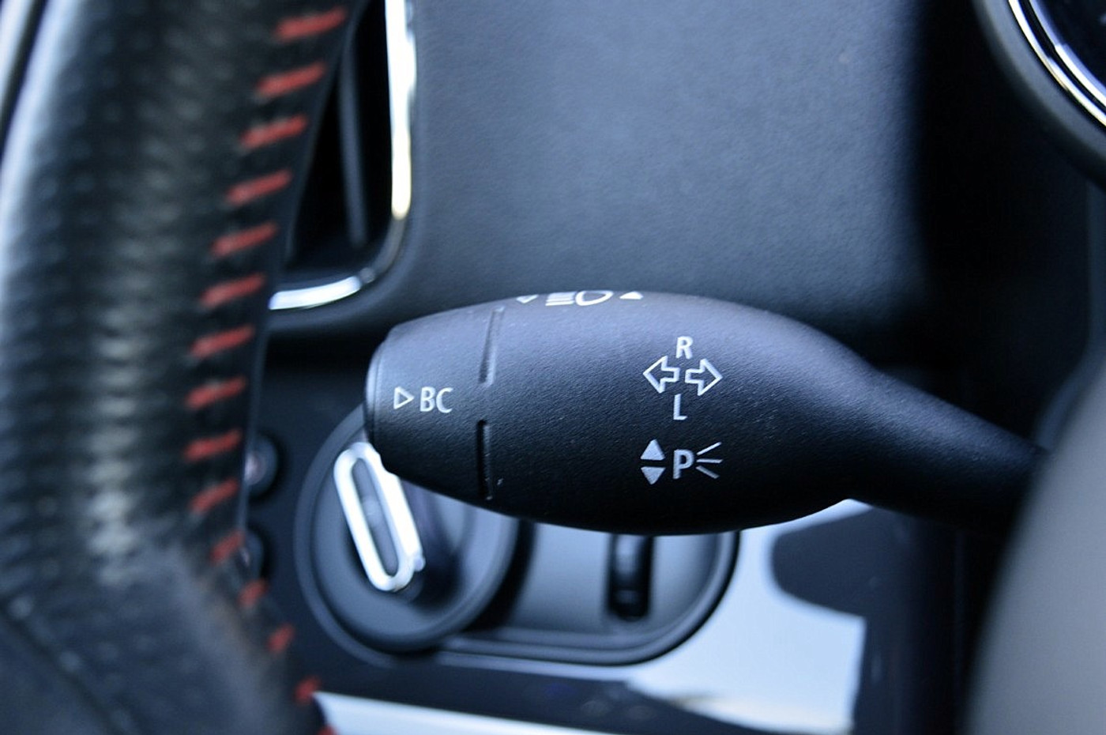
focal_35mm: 60
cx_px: 553
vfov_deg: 22.6
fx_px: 1841
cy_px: 368
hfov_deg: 33.4
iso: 800
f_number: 4.8
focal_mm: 40
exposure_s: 1/25
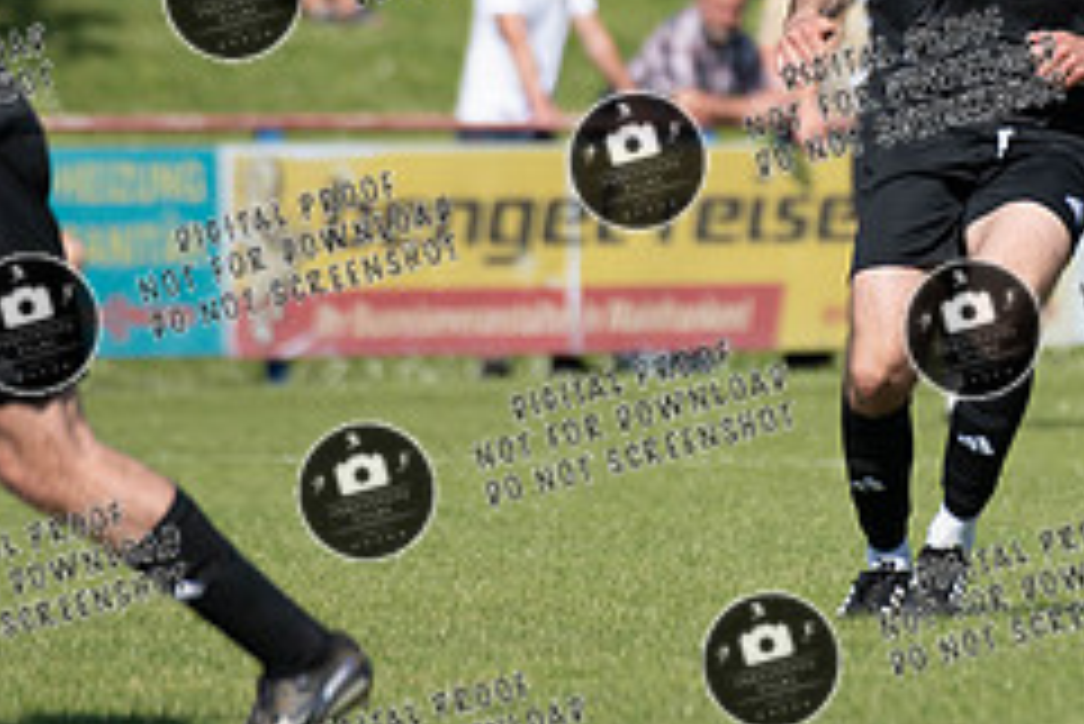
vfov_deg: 1.6
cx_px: 931
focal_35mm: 865
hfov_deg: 2.4
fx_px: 26061
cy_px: 52
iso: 280
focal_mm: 360
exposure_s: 1/1600
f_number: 5.6
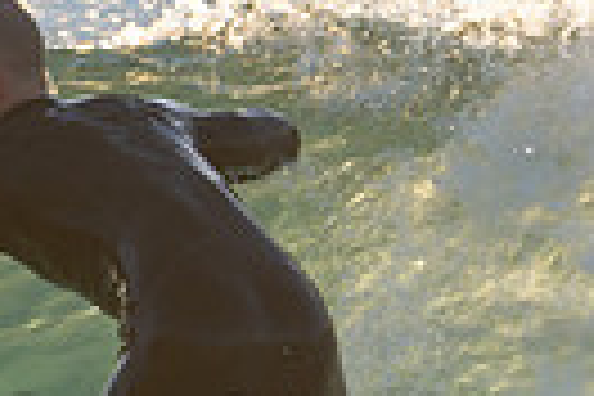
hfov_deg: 0.6
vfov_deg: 0.4
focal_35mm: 3284
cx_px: 184
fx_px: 54182
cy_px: 425
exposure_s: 1/400
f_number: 5.6
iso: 250
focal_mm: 500
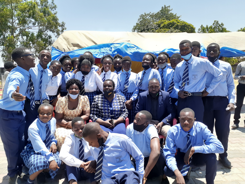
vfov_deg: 51.4
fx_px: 191
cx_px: 122
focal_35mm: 27
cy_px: 92
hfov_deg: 65.3
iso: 40
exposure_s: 1/689
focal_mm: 3.6
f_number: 1.9
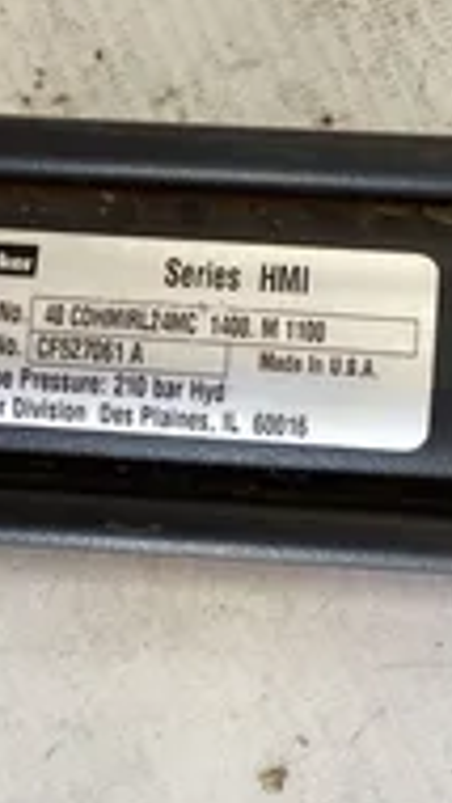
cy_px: 389
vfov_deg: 29.7
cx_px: 241
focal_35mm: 71
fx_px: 1511
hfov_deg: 17.0
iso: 160
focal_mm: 3.3
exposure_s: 1/50
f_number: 2.4
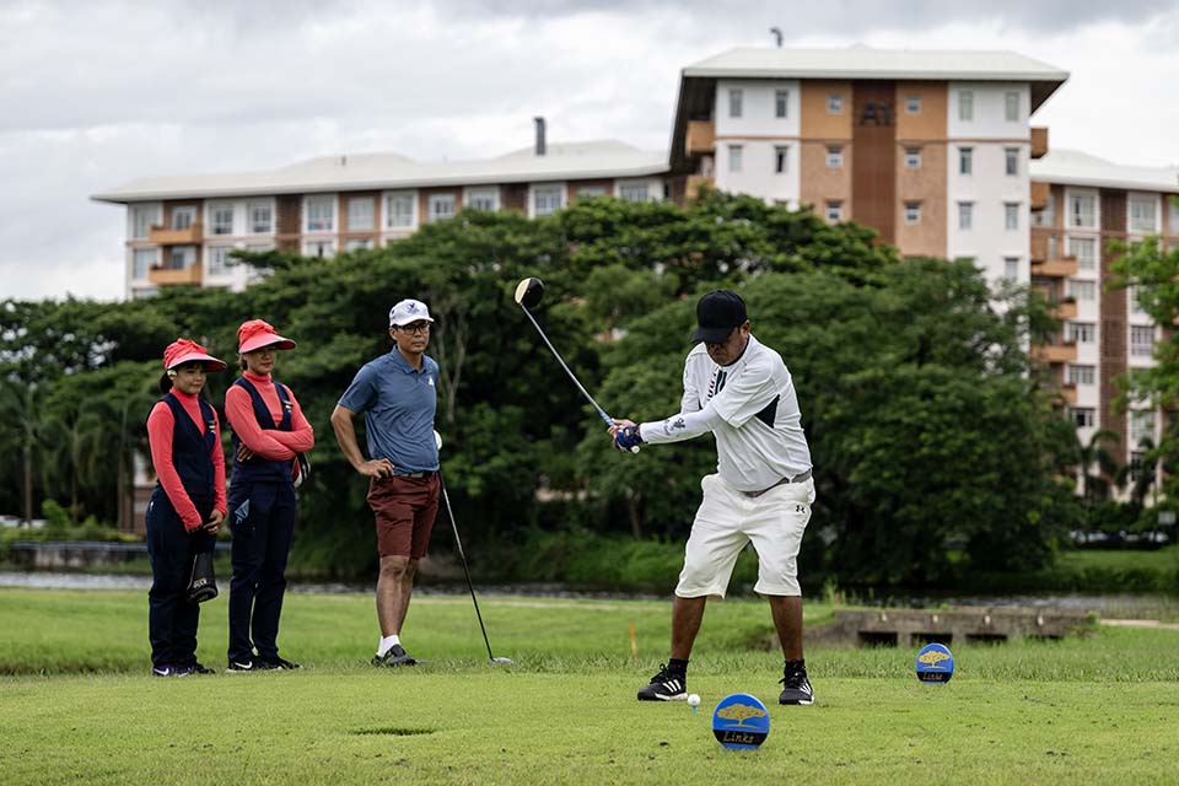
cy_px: 393
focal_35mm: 77
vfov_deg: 17.7
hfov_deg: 26.3
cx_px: 590
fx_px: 2522
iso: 320
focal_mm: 77
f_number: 2.8
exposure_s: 1/3200
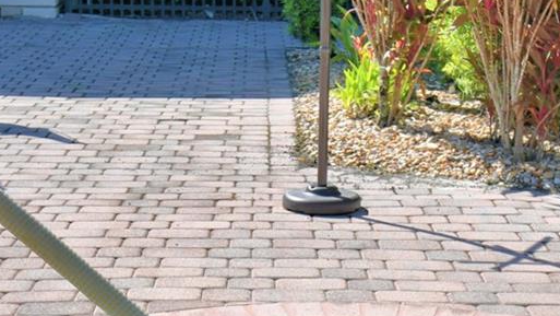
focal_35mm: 98
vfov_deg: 12.1
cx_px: 323
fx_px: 1456
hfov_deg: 21.8
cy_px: 368
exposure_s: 1/640
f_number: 5.6
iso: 100
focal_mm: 20
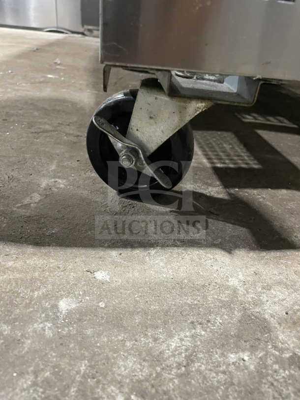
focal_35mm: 26
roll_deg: -4.1
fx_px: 300
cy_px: 200
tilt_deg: -31.0
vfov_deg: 67.3
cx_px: 150
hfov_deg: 53.1
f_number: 1.6
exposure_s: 1/60
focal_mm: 4.2
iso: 500
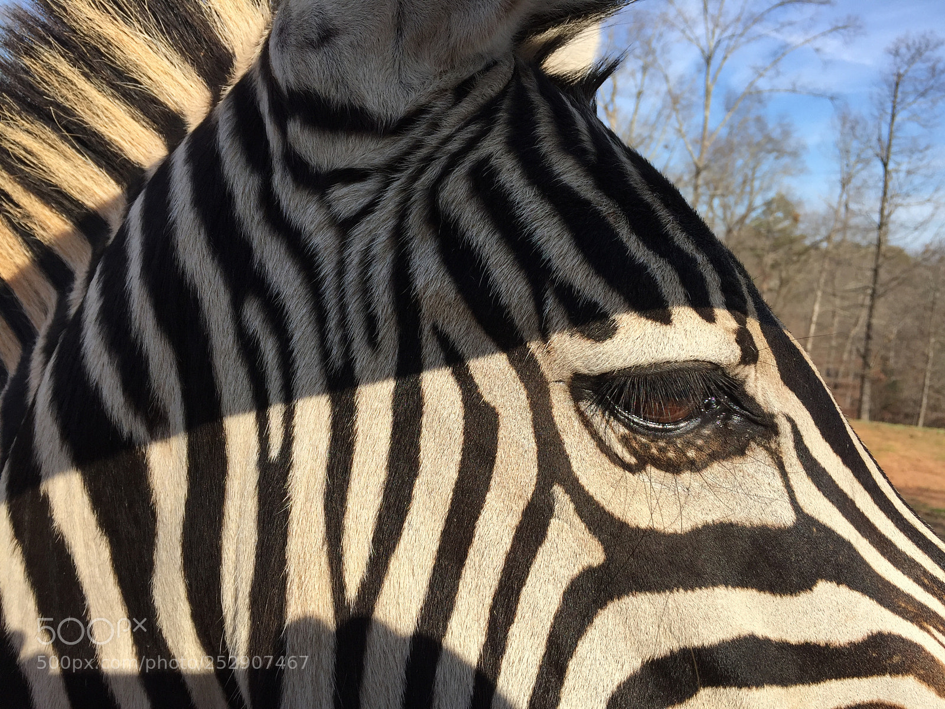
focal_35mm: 29
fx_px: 792
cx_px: 472
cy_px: 354
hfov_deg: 61.7
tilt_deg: -5.6
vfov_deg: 48.2
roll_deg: -4.0
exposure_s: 1/1364
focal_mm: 4.15
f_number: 2.2
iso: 32
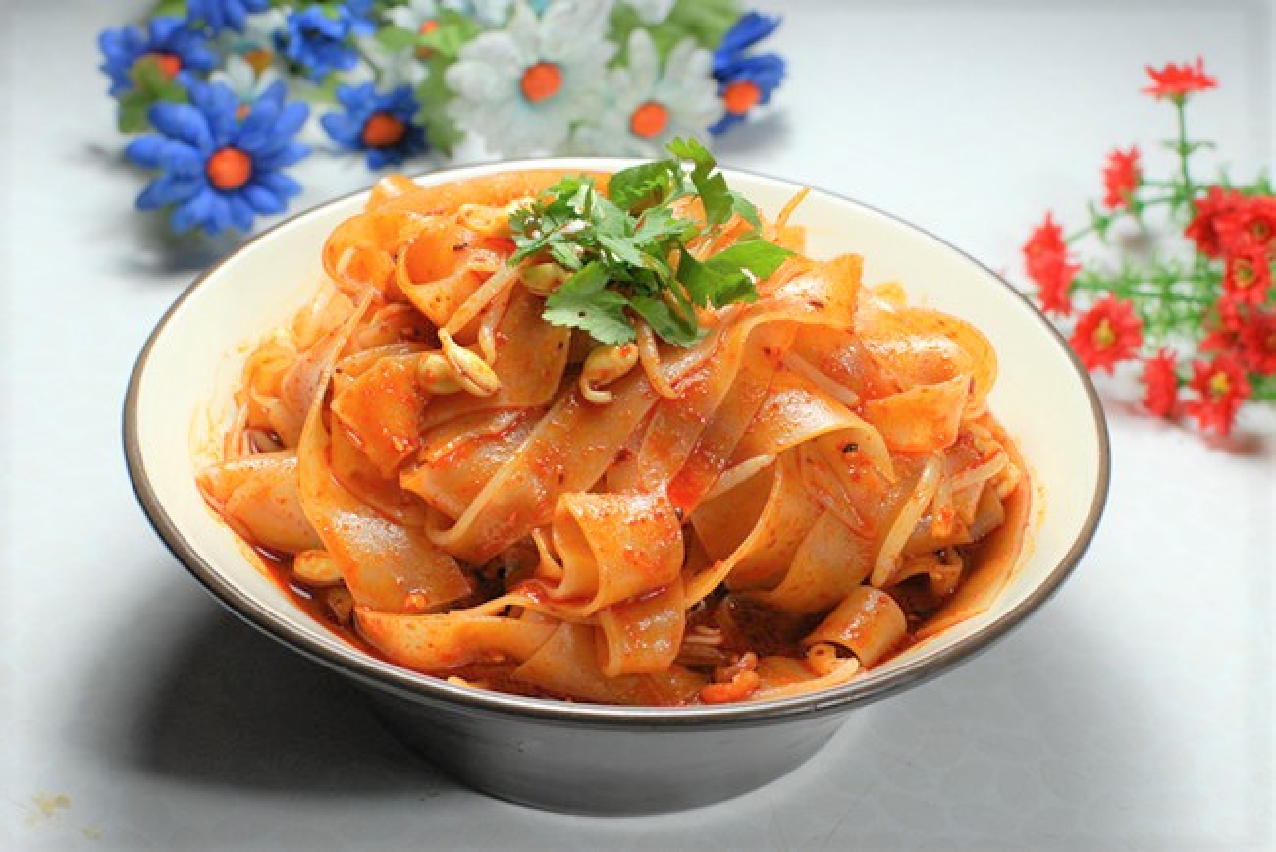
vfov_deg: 18.2
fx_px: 2659
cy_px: 426
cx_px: 638
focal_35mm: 75
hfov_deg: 27.0
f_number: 8
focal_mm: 50
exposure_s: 1/20
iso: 400
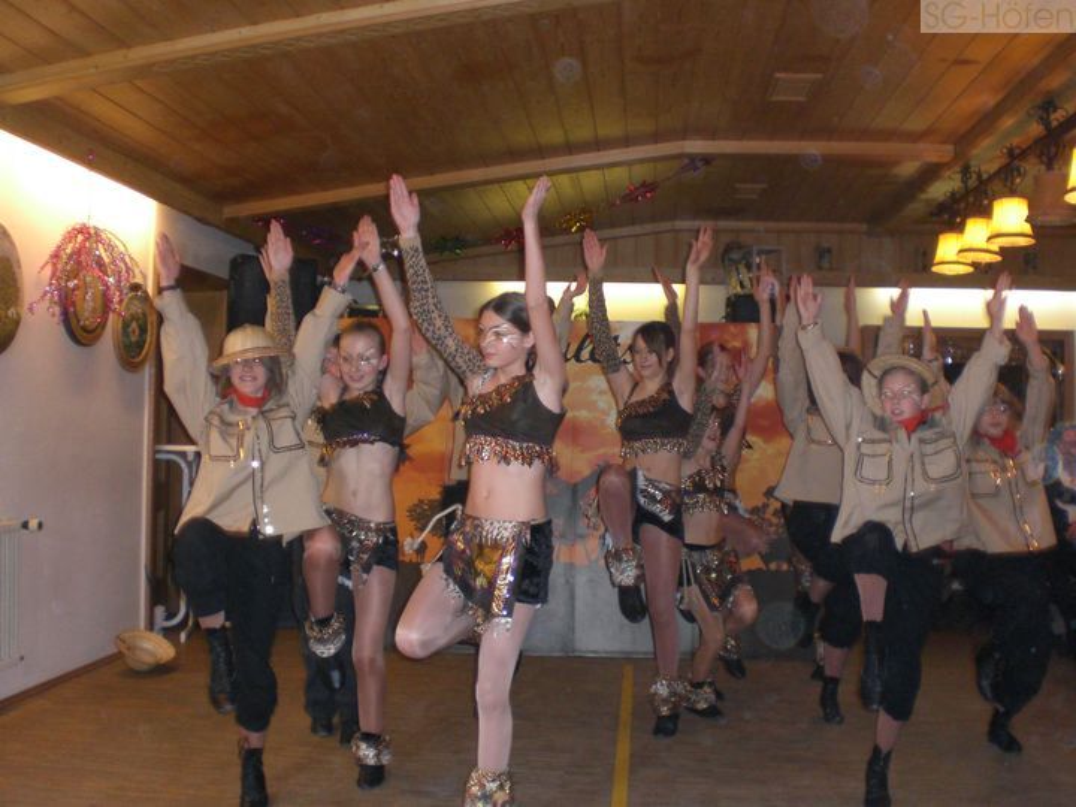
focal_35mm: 38
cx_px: 538
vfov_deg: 37.7
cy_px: 404
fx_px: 1181
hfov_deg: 49.0
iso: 200
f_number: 3.1
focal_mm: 6.3
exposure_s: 1/60
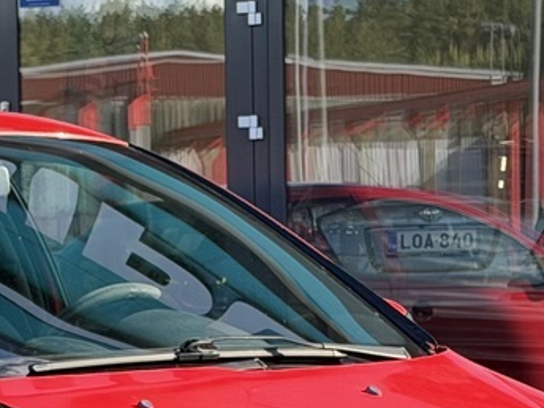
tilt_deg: -3.0
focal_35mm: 201
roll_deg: +1.8
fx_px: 3159
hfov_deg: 9.7
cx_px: -40
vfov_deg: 7.3
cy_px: 440
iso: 80
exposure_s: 1/786
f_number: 1.78
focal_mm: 6.76
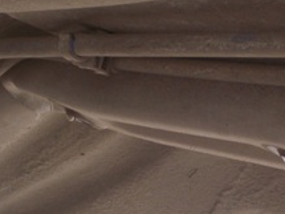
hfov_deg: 7.7
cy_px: 209
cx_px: 188
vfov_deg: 5.8
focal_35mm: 256
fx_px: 2107
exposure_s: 1/60
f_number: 6.3
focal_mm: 15.4
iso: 100
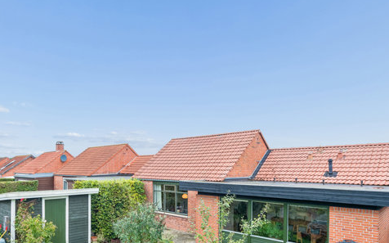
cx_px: 123
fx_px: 254
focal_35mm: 24
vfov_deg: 49.5
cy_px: 175
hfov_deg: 72.1
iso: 250
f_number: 10
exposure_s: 1/50
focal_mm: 14
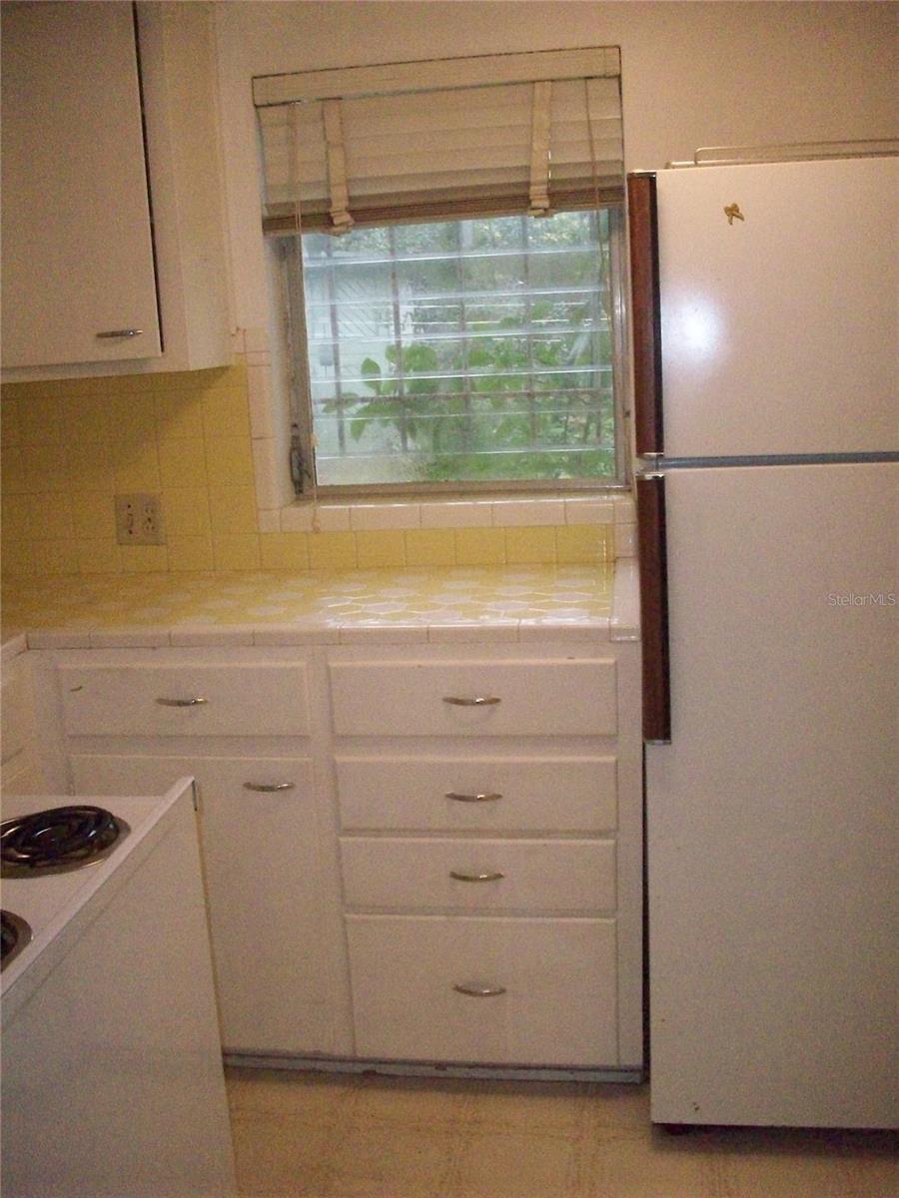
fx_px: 1281
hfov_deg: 38.7
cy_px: 599
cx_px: 450
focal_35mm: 37
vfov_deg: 50.1
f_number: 2.8
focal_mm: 6.2
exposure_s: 1/128
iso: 800
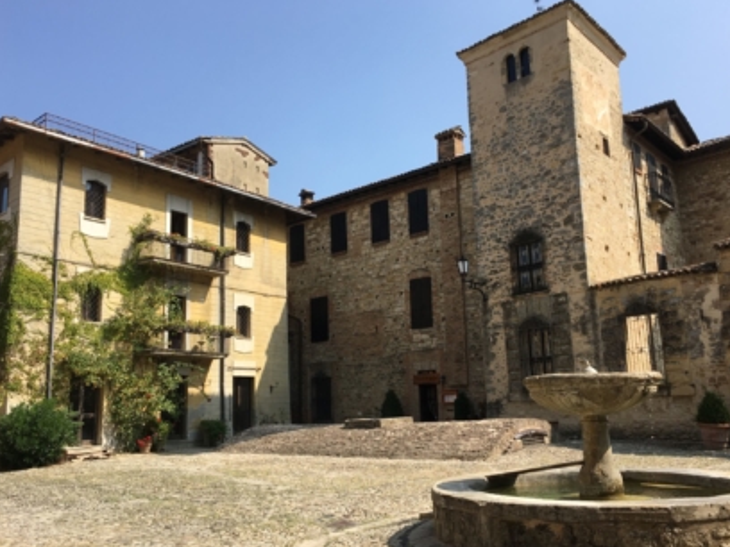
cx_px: 374
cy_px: 284
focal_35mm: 32
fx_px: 675
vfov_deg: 44.2
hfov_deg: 56.8
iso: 25
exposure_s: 1/1099
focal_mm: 4.15
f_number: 2.2
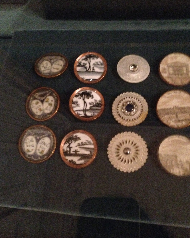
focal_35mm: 37
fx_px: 260
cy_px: 116
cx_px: 96
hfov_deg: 40.1
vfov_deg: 49.1
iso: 800
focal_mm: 4.28
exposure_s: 1/15
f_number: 2.4
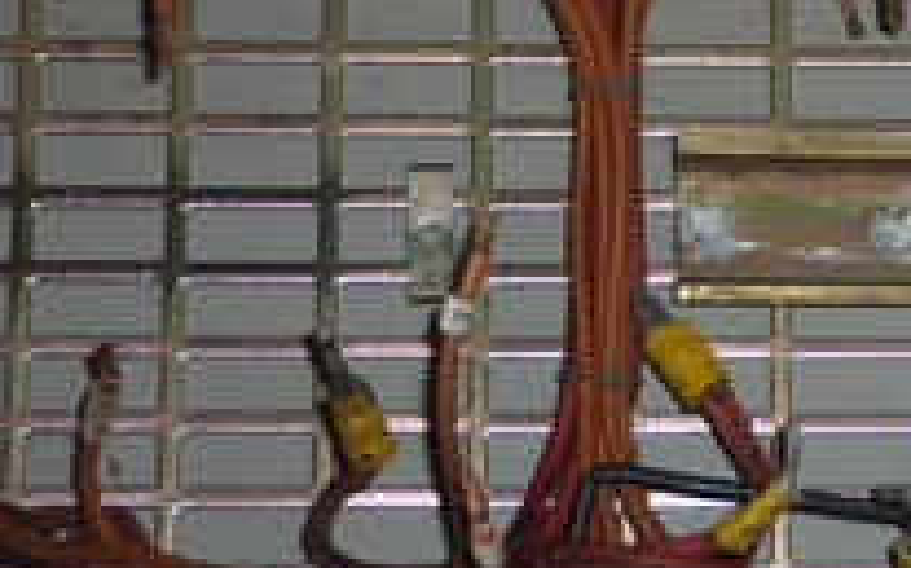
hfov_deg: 12.0
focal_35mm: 169
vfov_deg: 7.7
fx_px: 4192
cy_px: -9
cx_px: 1245
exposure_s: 1/30
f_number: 2.8
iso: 100
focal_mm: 5.5
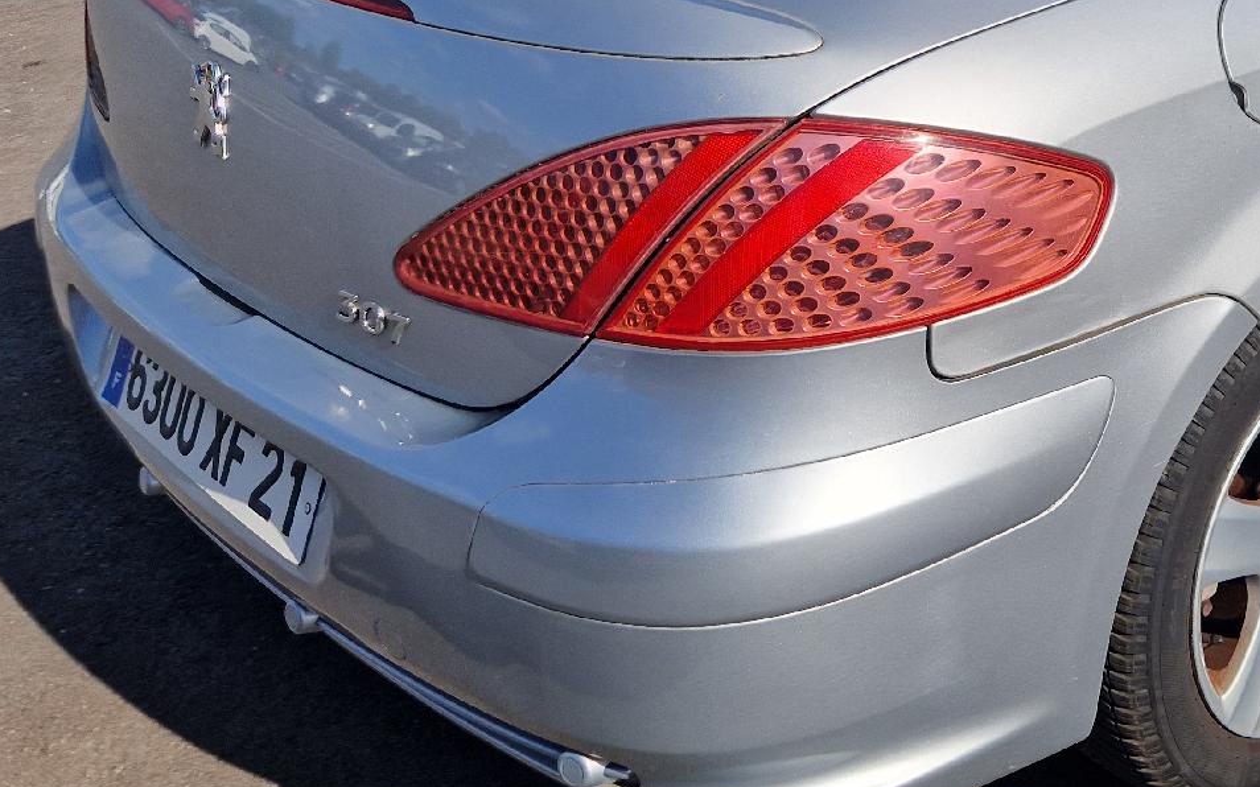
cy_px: 172
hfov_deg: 41.1
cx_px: 1062
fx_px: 1579
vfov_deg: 27.5
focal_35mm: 46
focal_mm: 5.4
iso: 50
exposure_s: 1/2500
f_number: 1.8
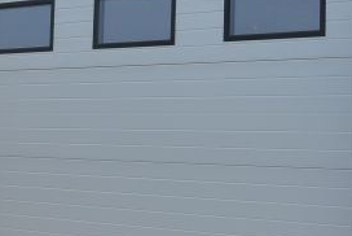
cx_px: 184
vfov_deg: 14.6
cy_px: 91
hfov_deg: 21.7
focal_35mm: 94
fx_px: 920
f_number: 4
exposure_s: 1/320
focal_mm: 12.2
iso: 100
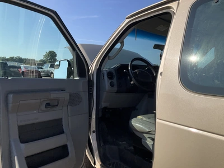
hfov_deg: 61.7
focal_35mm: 29
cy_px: 84
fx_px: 188
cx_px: 112
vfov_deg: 48.2
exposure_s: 1/1626
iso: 25
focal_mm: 3
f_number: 1.8
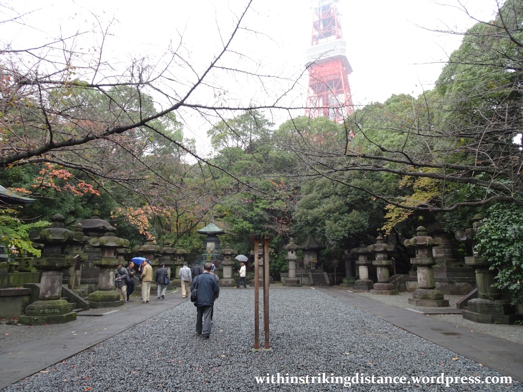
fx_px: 363
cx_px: 262
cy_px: 196
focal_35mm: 24
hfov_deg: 71.6
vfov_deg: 56.8
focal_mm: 4.1
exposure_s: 1/40
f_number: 3.5
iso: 80
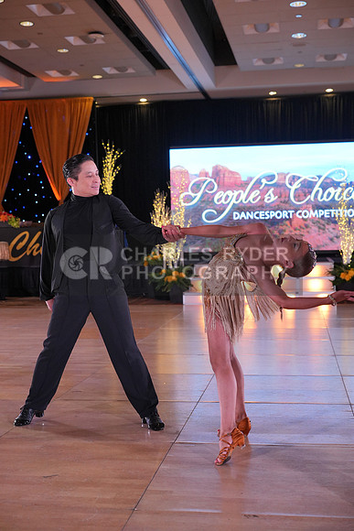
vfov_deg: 39.6
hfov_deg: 27.0
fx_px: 737
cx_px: 177
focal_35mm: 50
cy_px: 266
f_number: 4
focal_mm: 50
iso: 1600
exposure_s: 1/400
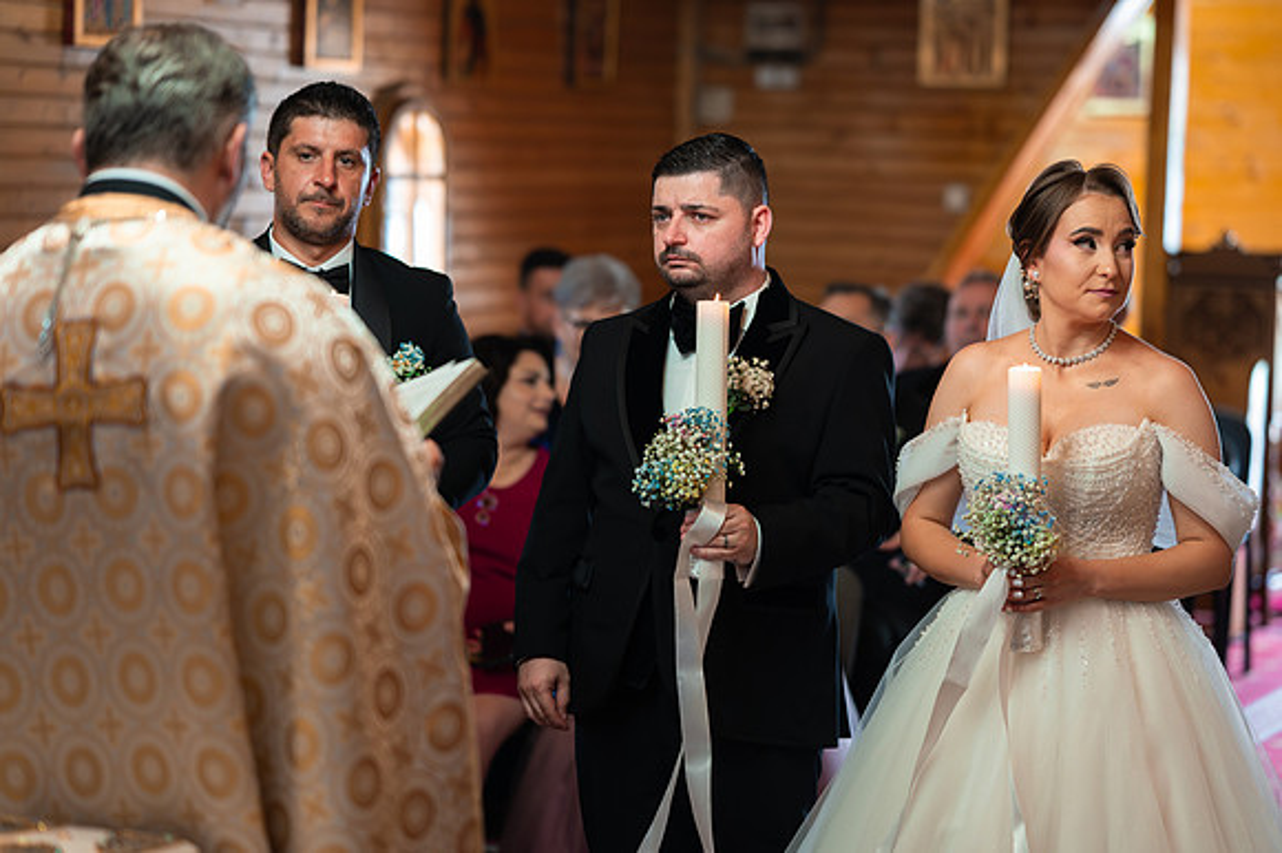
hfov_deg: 21.7
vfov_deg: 14.5
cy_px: 426
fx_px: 3351
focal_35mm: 94
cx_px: 710
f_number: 2
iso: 1600
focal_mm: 85
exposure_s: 1/250
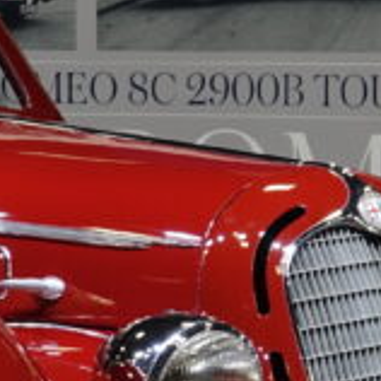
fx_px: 1644
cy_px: 303
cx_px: 212
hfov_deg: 13.2
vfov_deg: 13.2
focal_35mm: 132
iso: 100
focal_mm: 8.8
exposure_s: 1/40
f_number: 2.4
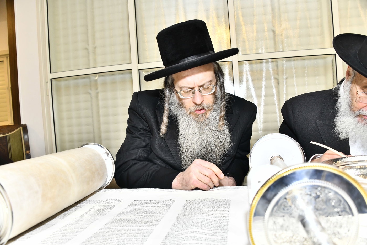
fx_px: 285
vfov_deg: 46.4
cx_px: 184
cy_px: 122
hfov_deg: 65.5
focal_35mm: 28
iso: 1000
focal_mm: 28
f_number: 5.6
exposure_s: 1/160
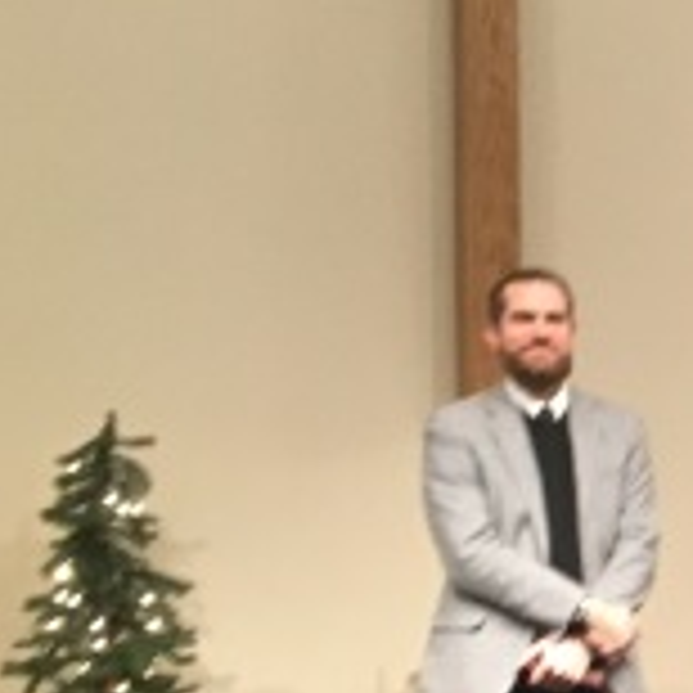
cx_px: 1616
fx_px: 3012
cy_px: 540
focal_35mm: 133
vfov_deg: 13.1
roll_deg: +2.4
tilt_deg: +3.7
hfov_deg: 11.2
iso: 200
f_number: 2.2
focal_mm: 4.15
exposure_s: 1/24
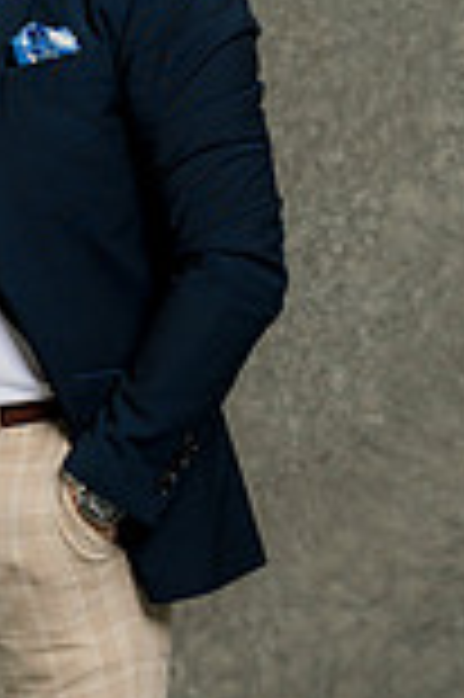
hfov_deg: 8.5
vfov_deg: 12.8
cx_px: 18
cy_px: 410
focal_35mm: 160
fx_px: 3100
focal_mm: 55
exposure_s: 1/160
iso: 125
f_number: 4
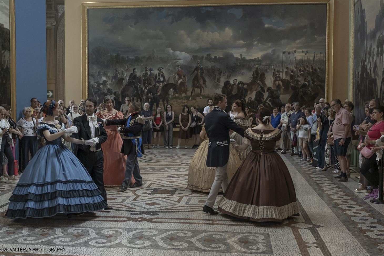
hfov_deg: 46.4
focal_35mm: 42
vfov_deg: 31.9
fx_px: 448
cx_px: 189
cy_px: 128
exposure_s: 1/125
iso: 2500
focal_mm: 27.5
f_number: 4
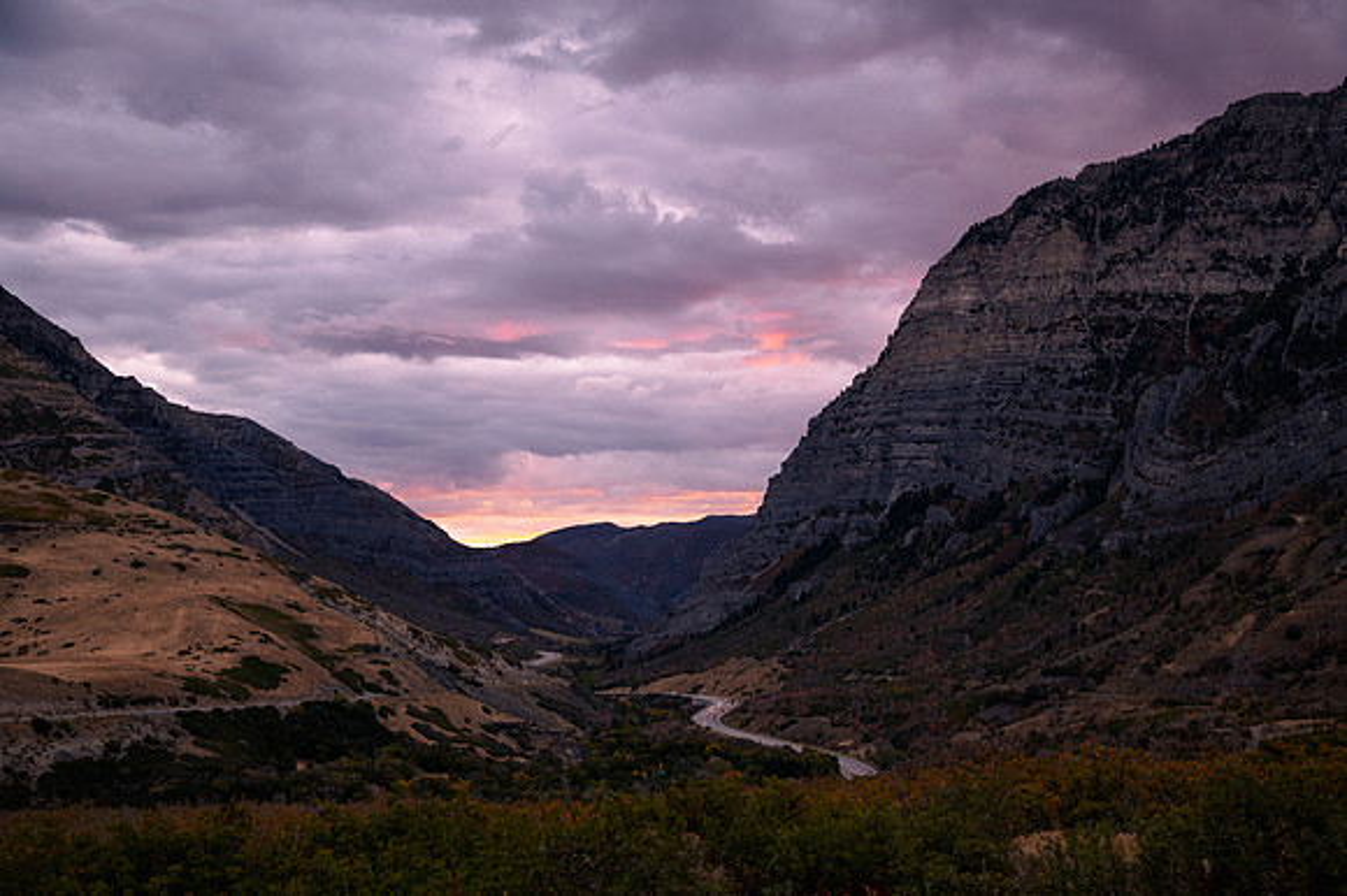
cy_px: 448
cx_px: 674
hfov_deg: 38.2
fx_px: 1944
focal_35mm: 52
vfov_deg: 26.0
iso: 1250
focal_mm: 52
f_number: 5.6
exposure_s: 1/125
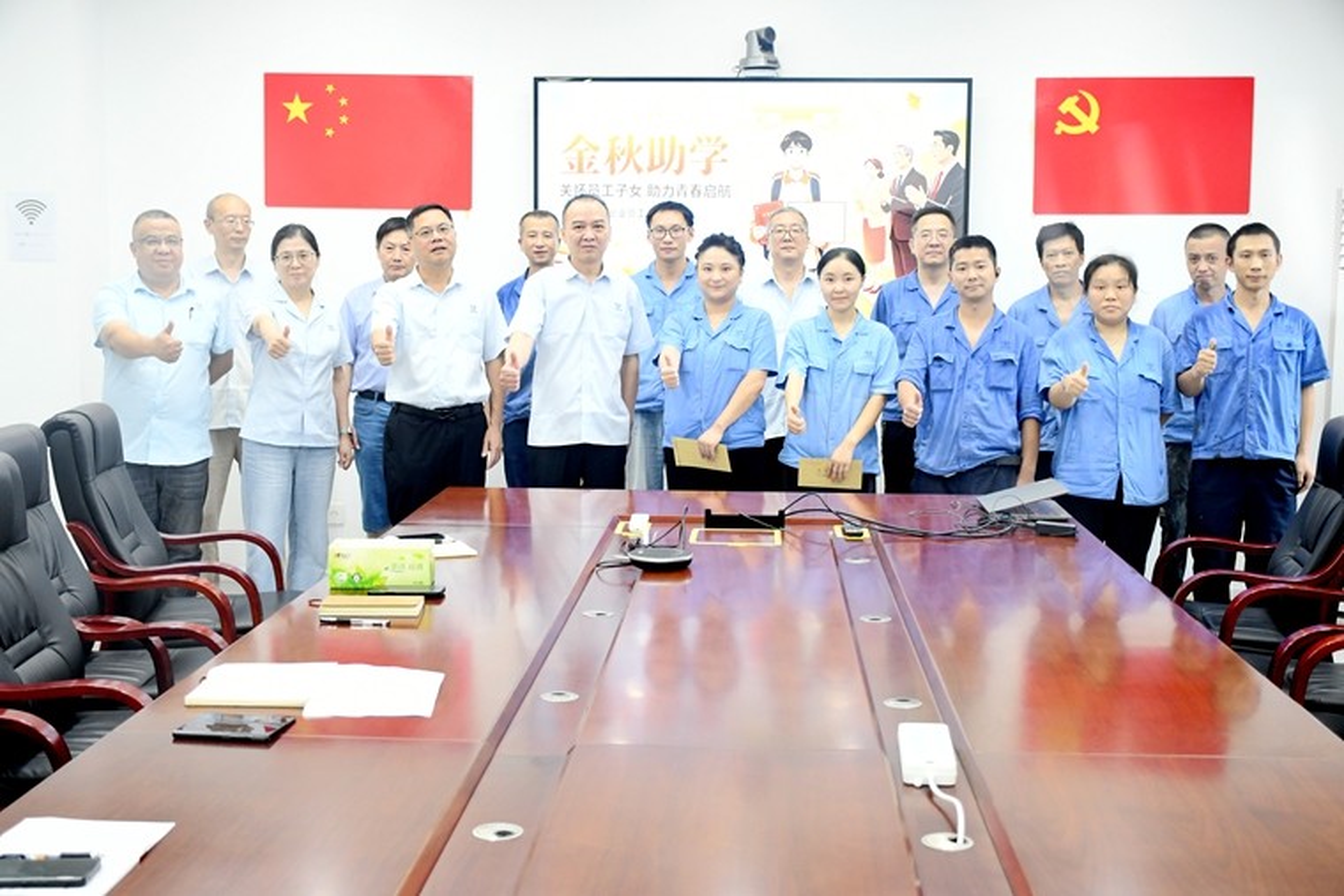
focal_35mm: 45
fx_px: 1680
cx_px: 672
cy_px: 448
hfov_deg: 43.6
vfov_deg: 29.9
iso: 1800
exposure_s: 1/50
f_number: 4
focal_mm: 30
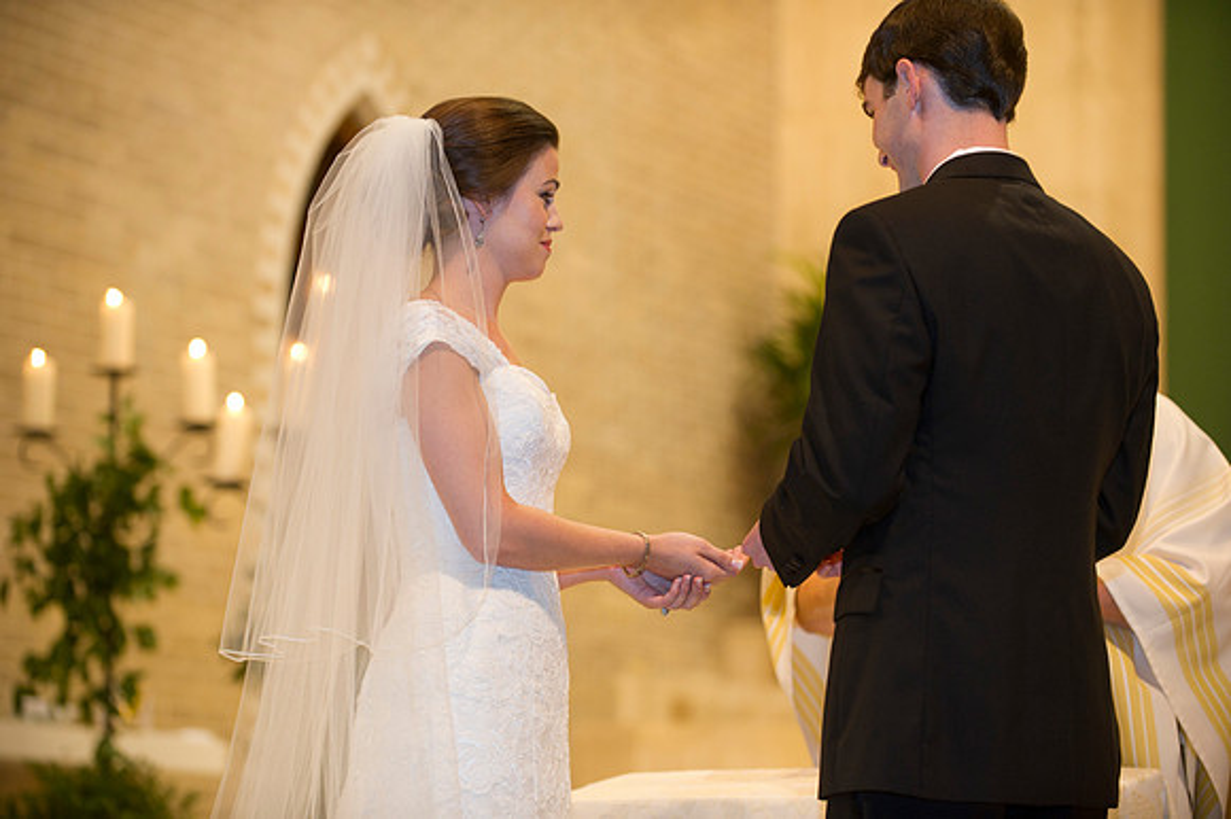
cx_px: 616
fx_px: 4101
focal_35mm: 120
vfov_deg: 11.4
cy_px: 410
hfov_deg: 17.1
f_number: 2.8
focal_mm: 120
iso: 1600
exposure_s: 1/60
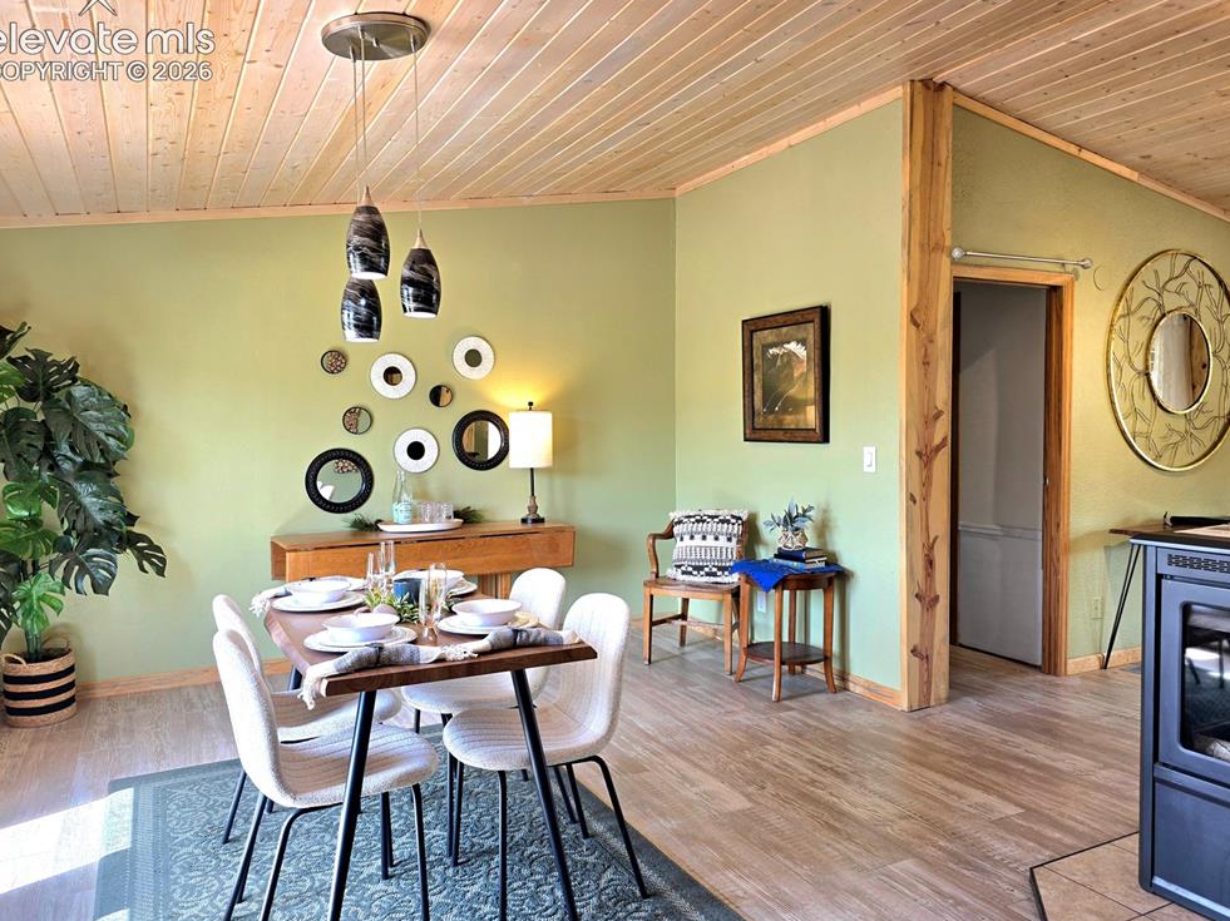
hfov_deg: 71.6
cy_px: 450
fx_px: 852
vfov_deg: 56.8
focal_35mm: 24
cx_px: 612
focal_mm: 6.3
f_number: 1.7
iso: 40
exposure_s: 1/120
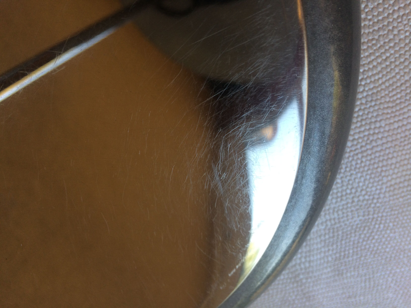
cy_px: 154
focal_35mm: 29
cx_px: 206
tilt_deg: -59.0
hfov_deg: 61.7
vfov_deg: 48.2
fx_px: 344
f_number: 2.2
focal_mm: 4.15
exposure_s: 1/100
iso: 50
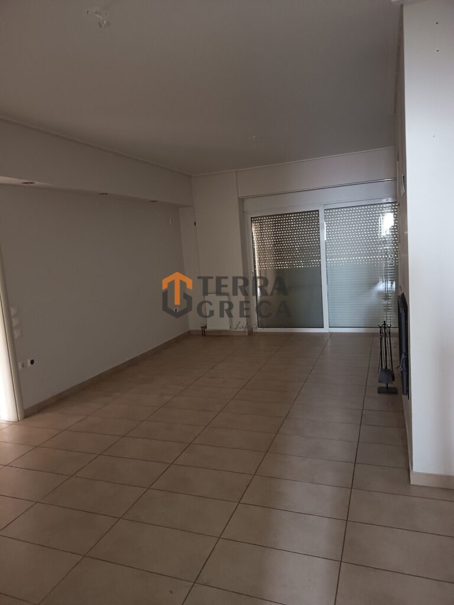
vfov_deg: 71.6
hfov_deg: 56.8
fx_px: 420
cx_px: 227
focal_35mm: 24
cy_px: 302
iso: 4018
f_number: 1.7
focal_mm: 5.27
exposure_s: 1/16.7
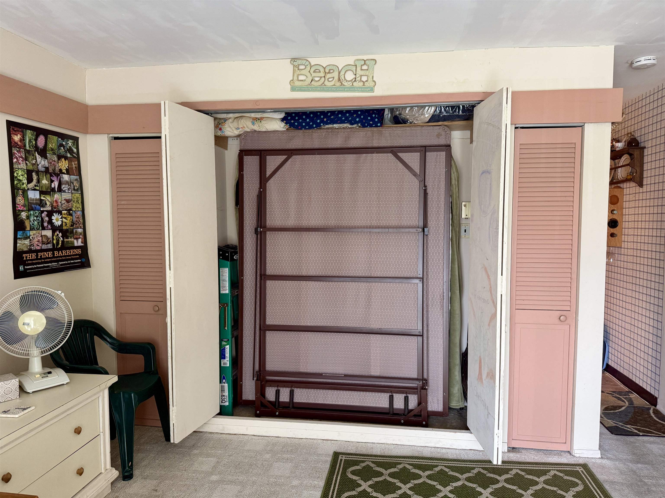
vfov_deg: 56.8
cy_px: 249
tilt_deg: -3.8
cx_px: 332
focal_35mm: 24
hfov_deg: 71.6
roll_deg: -0.3
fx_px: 461
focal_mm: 6.76
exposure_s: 1/61
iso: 200
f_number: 1.78
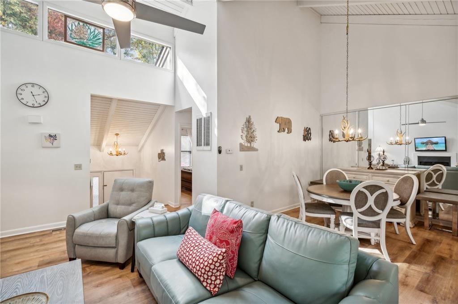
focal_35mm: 16
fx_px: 203
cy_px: 152
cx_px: 229
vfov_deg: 73.6
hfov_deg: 96.8
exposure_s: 1/13
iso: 400
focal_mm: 16
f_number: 8
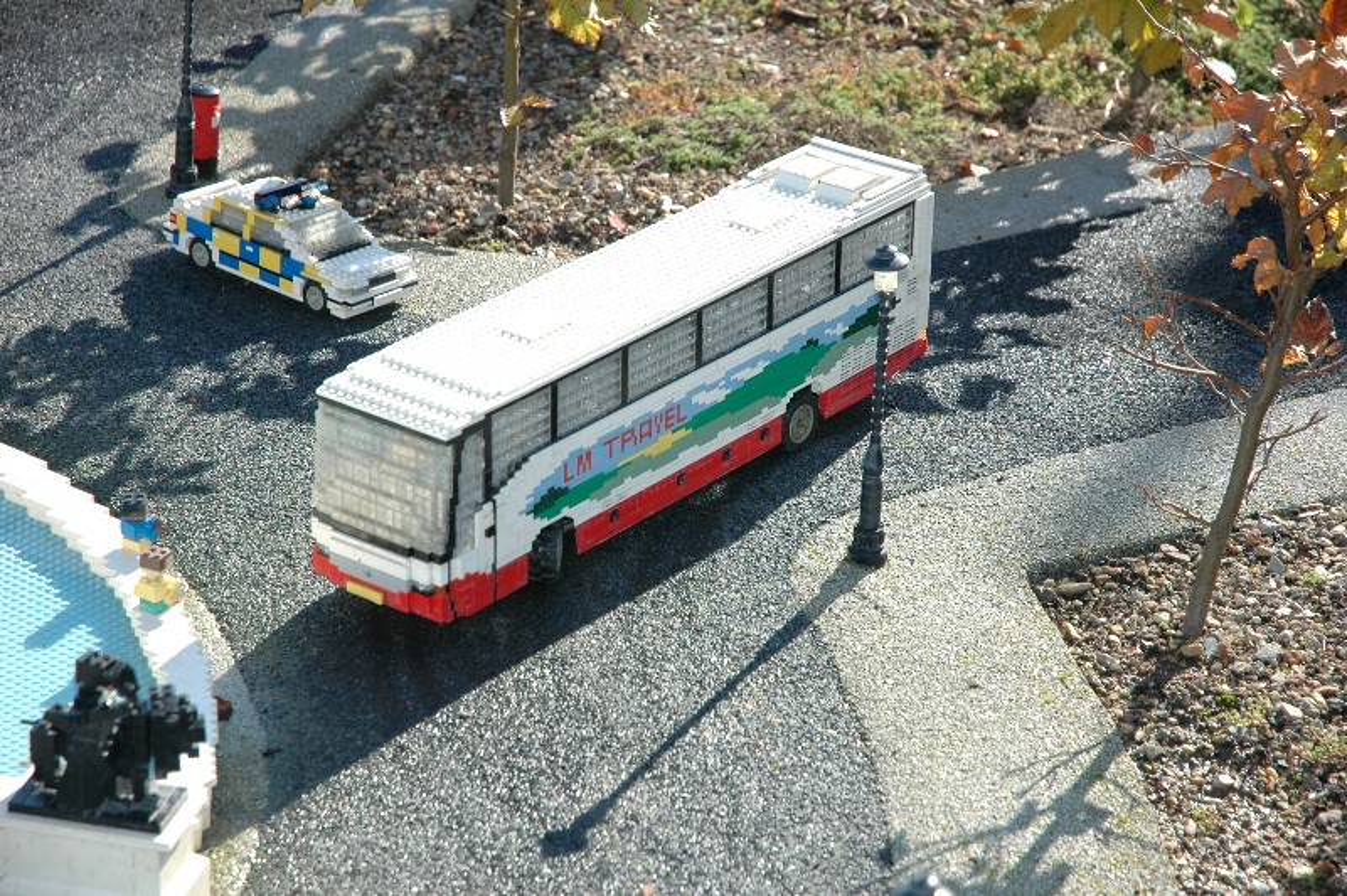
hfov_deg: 19.5
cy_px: 448
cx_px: 674
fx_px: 3925
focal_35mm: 105
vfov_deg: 13.0
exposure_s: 1/320
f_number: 4.5
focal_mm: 70
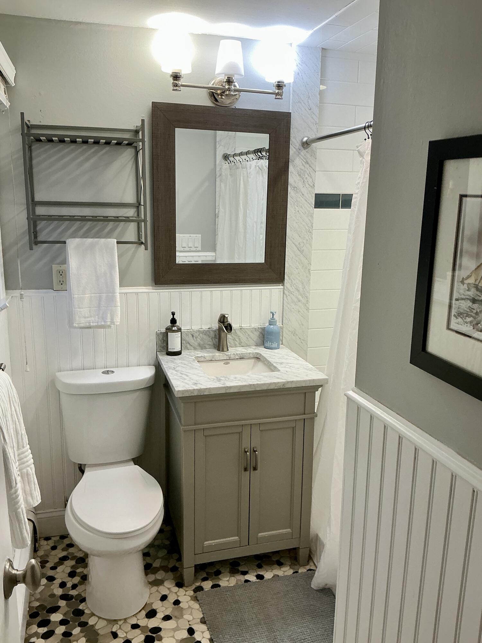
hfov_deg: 49.7
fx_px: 520
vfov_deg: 63.4
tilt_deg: -13.8
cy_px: 322
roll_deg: -1.6
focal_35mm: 28
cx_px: 241
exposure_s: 1/60
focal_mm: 3
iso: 64
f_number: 1.8
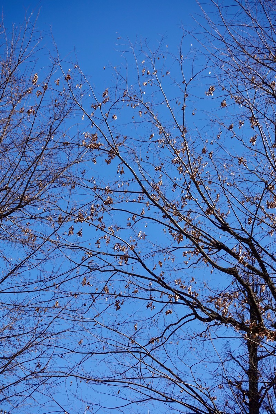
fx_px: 805
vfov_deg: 28.8
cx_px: 138
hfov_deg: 19.5
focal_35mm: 70
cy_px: 207
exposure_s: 1/400
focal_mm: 25.7
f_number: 5.6
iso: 125
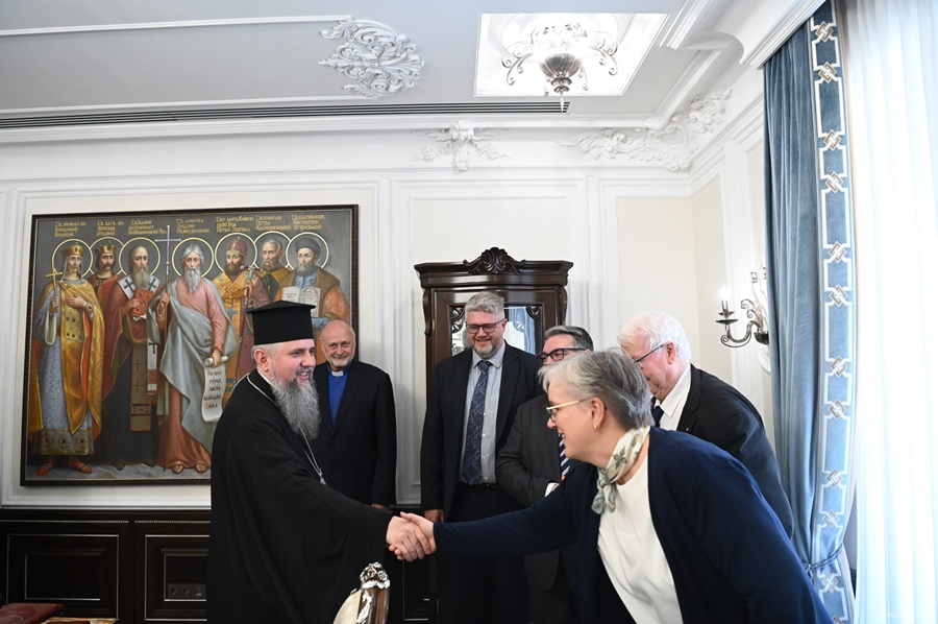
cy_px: 312
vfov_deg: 53.0
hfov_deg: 73.8
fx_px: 625
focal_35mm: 24
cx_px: 469
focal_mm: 24
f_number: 3.5
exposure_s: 1/320
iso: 2500
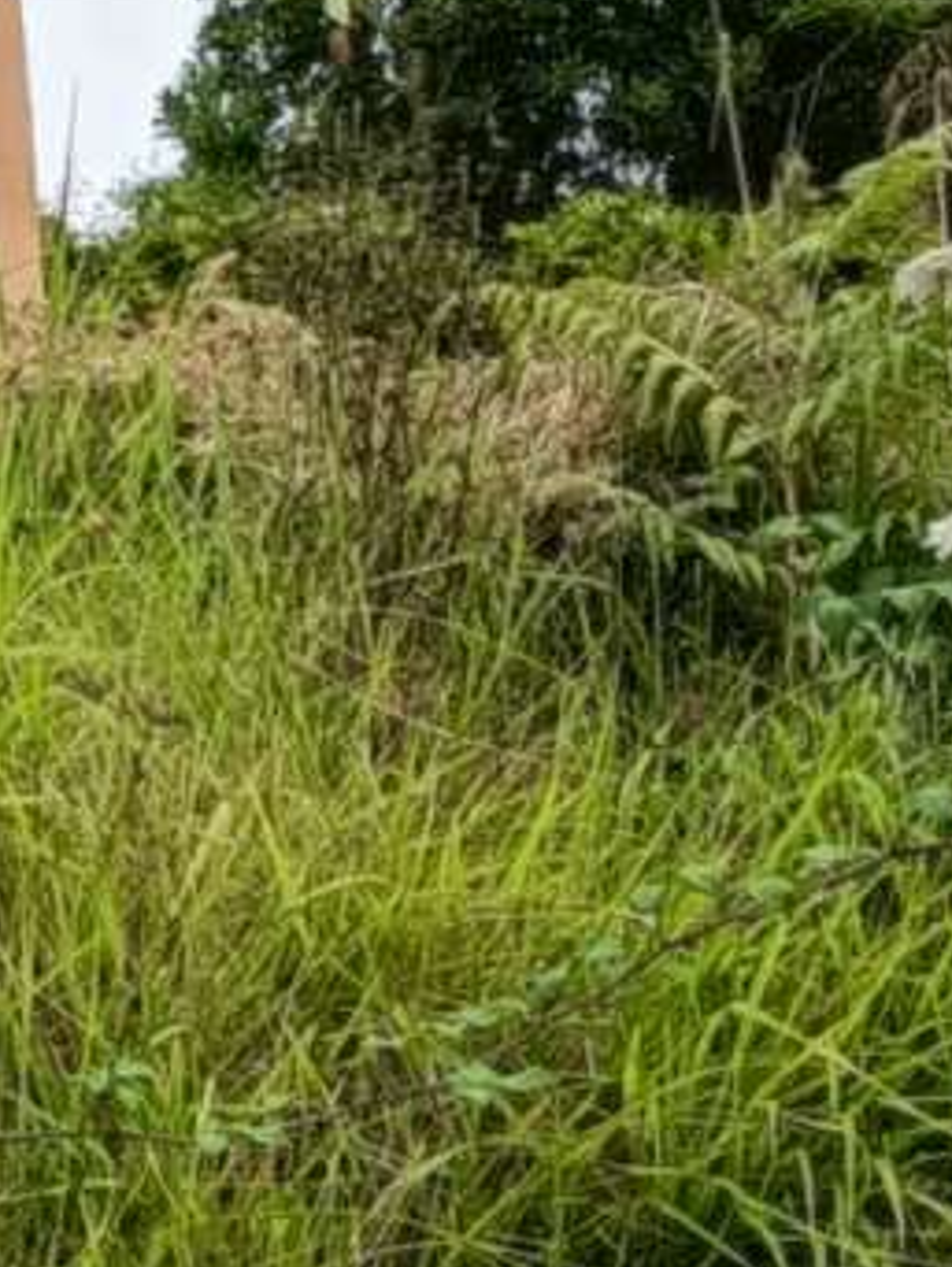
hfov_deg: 7.1
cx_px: -294
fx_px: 7544
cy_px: 1656
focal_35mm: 206
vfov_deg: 9.4
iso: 50
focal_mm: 5.24
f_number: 1.7
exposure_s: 1/197
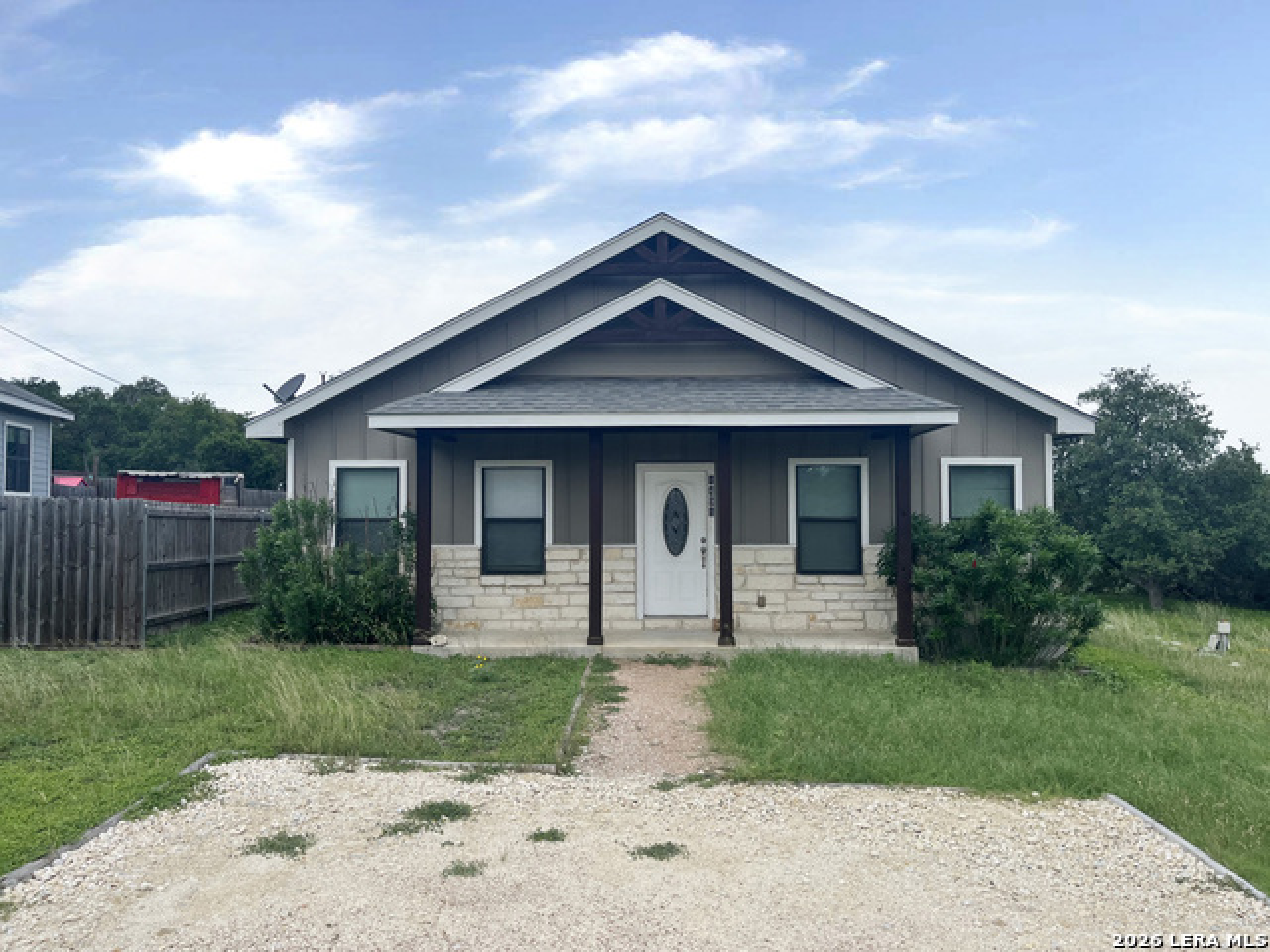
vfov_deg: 53.1
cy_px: 476
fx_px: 954
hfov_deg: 67.3
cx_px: 635
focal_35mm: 26
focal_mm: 5.1
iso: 50
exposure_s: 1/4854
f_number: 1.6
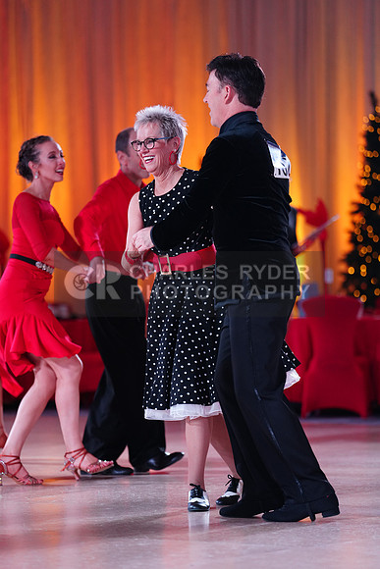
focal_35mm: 151
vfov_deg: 13.6
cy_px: 284
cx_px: 190
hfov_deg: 9.1
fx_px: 2389
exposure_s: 1/400
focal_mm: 151
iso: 1600
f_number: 2.8
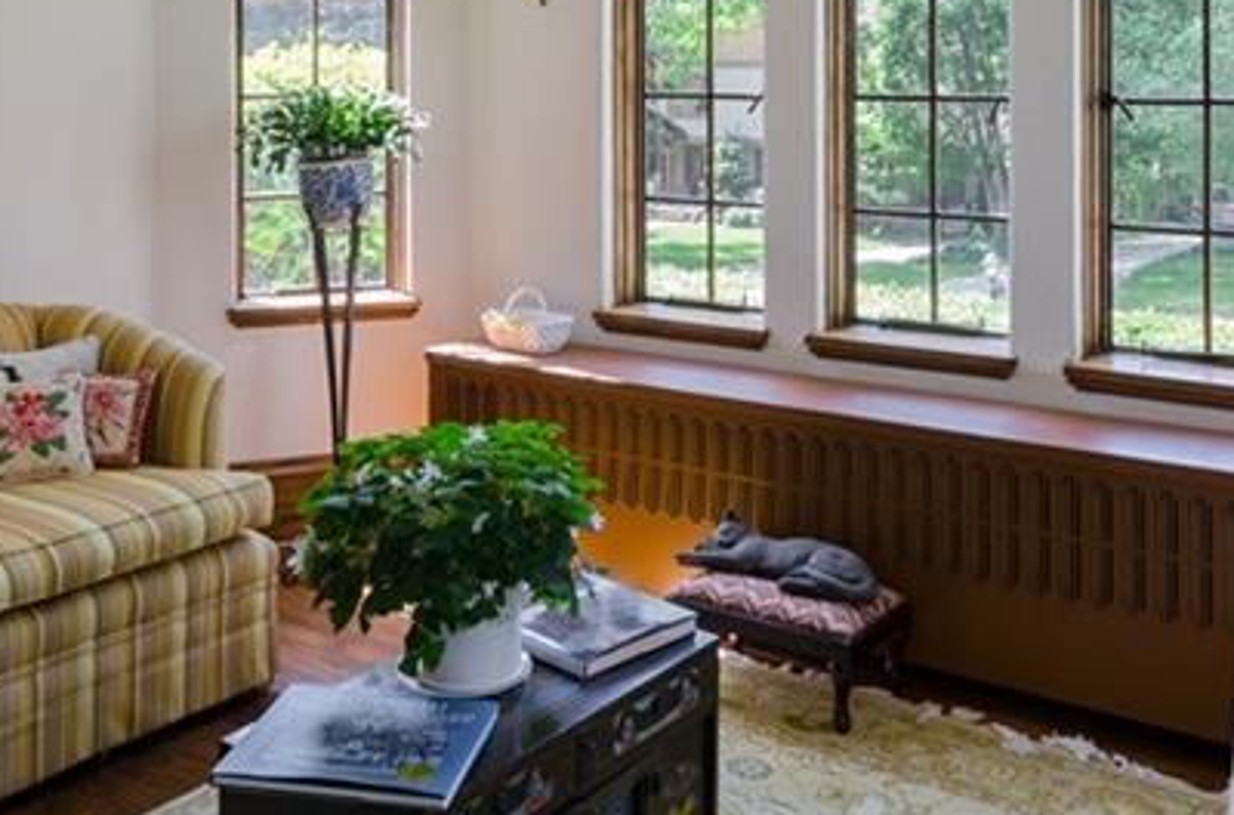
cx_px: 571
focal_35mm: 42
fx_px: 1445
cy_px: 63
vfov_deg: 30.0
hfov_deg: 46.2
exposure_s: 1/50
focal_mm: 11
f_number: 8
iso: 250
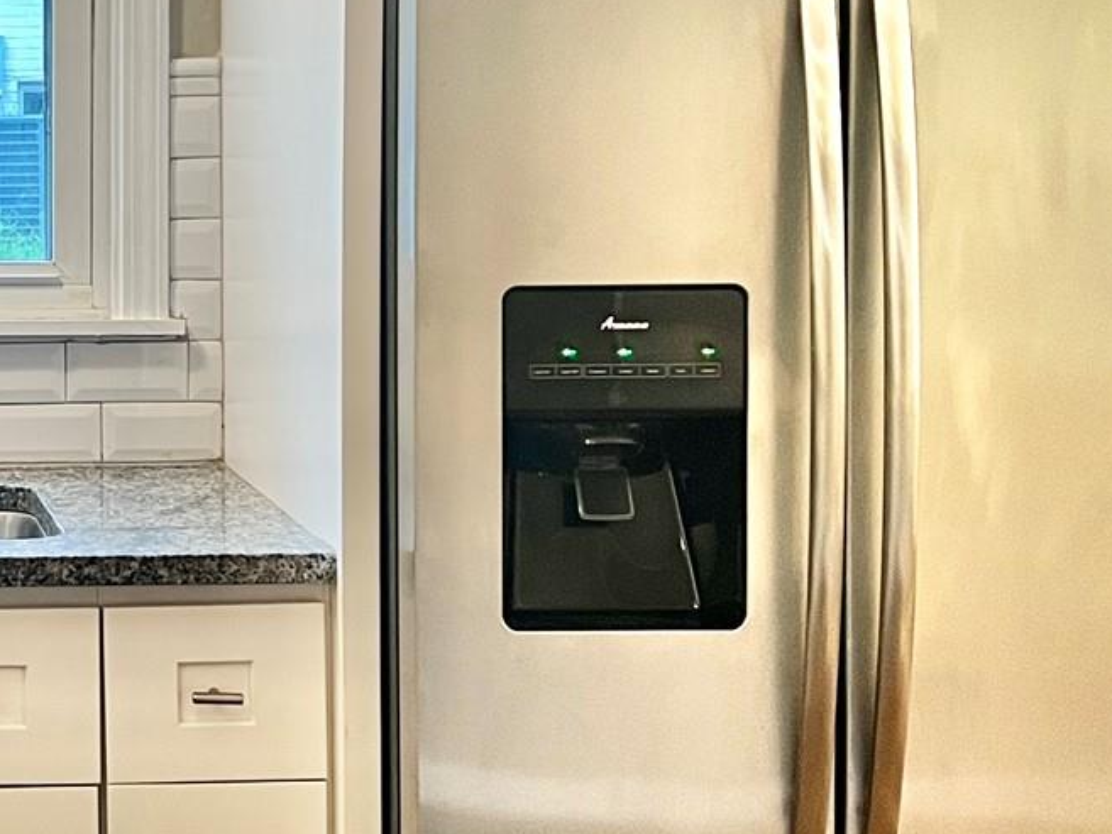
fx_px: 2603
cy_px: 225
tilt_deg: -2.7
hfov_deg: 22.5
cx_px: -166
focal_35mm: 81
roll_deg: +0.7
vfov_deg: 18.1
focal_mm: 5.7
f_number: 1.5
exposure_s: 1/60
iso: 80
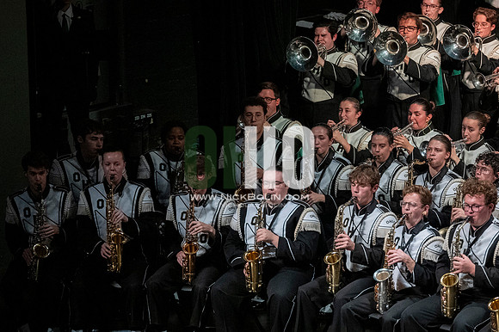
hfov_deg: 6.9
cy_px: 166
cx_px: 250
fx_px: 4156
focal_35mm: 300
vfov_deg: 4.6
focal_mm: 200
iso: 4000
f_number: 4
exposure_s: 1/500
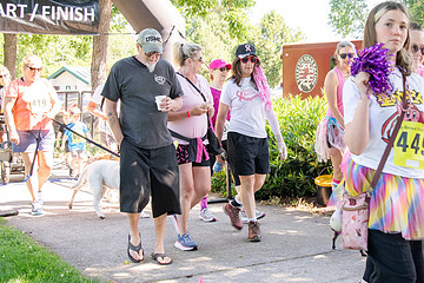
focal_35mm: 58
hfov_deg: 34.3
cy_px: 121
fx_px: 683
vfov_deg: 23.4
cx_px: 271
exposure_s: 1/400
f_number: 3.5
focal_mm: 24
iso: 500
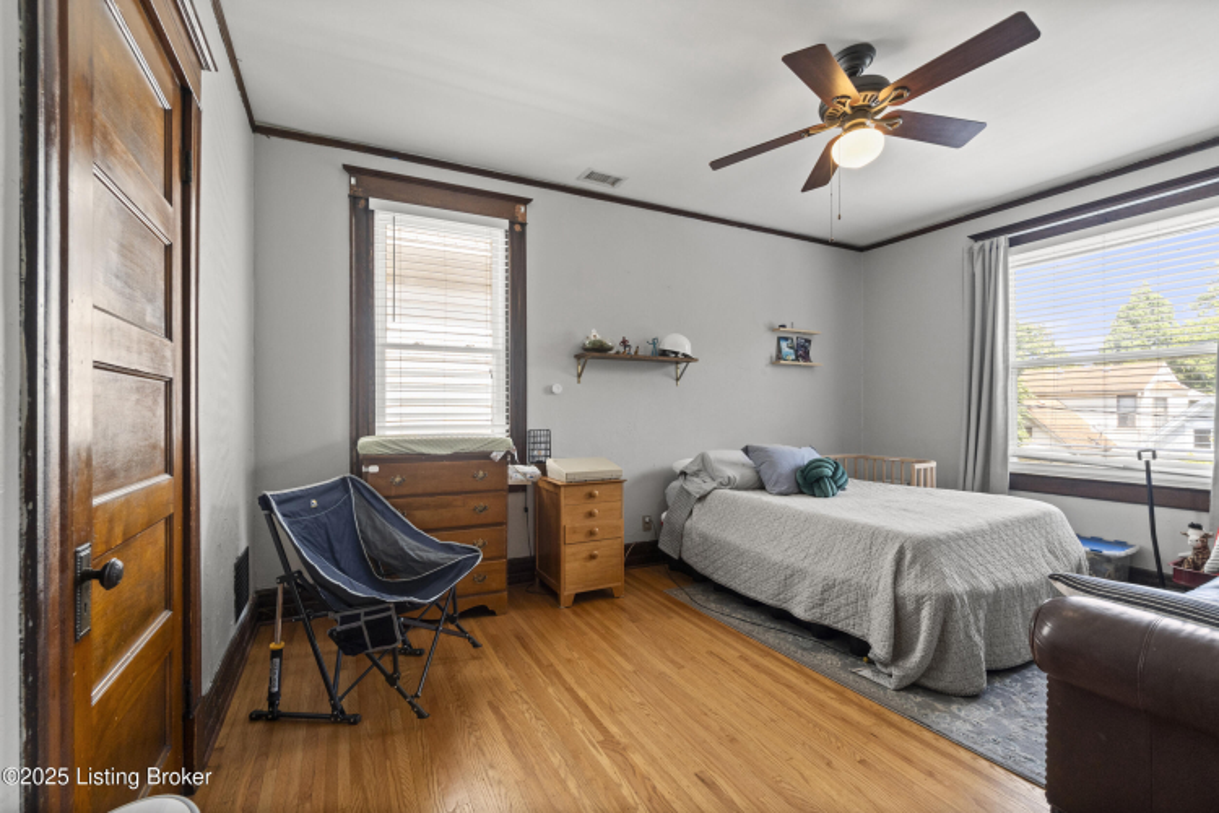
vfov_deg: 77.3
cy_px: 406
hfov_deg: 100.4
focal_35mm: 15
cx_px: 610
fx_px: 508
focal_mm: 10
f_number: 8
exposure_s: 1/13
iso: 400
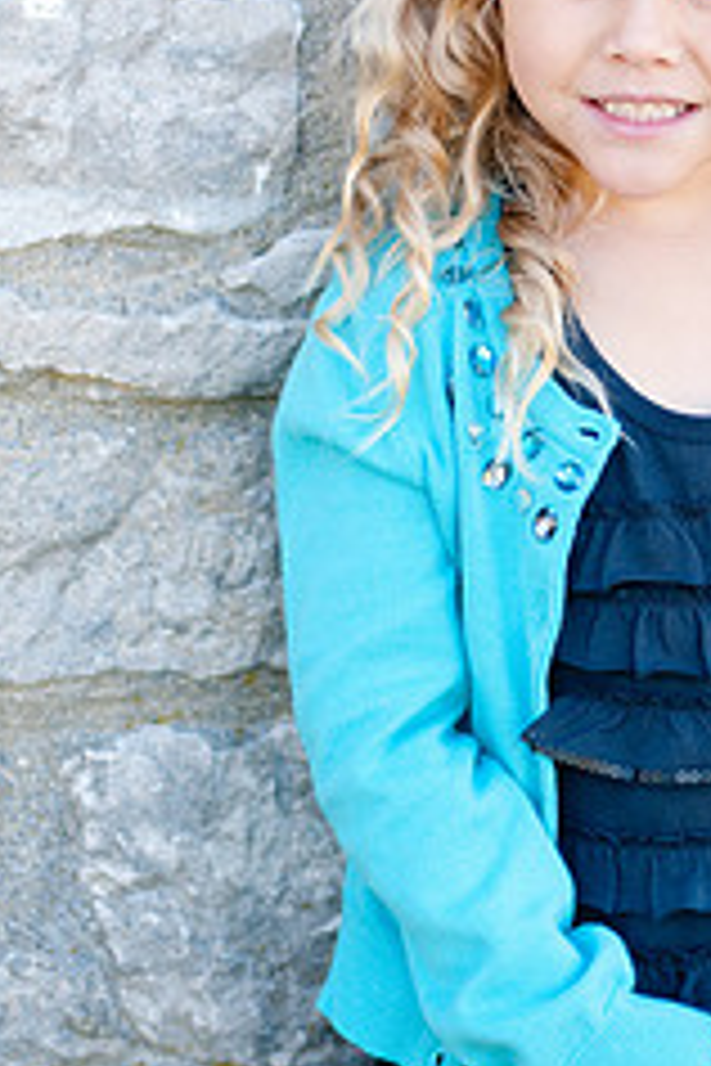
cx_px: 650
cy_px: 409
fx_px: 4206
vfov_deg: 14.4
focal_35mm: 142
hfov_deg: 9.6
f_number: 2.2
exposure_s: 1/500
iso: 200
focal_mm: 50
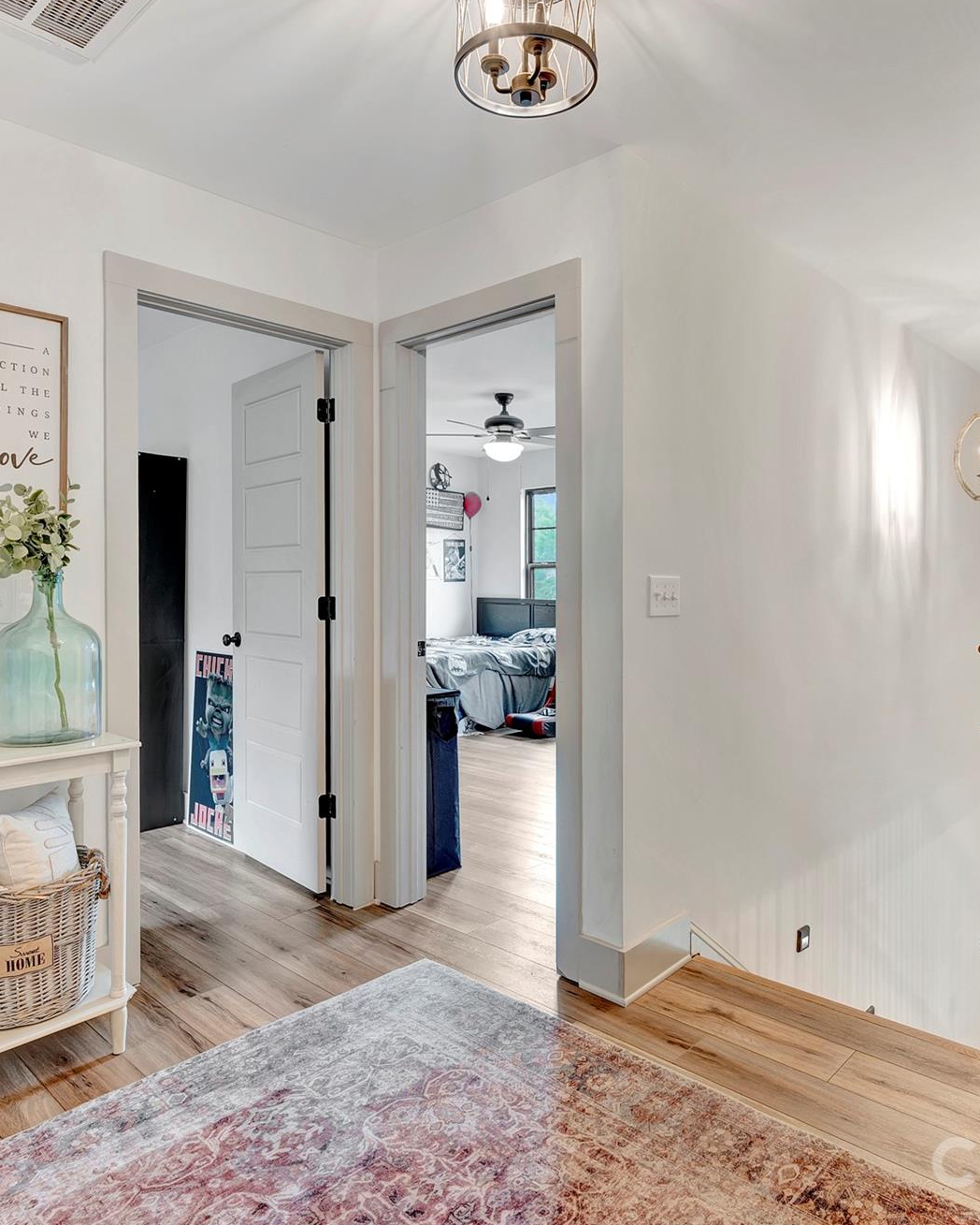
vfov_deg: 73.2
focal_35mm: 23
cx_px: 538
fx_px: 824
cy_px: 596
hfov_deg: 61.4
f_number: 9
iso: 100
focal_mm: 15.5
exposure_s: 1.3
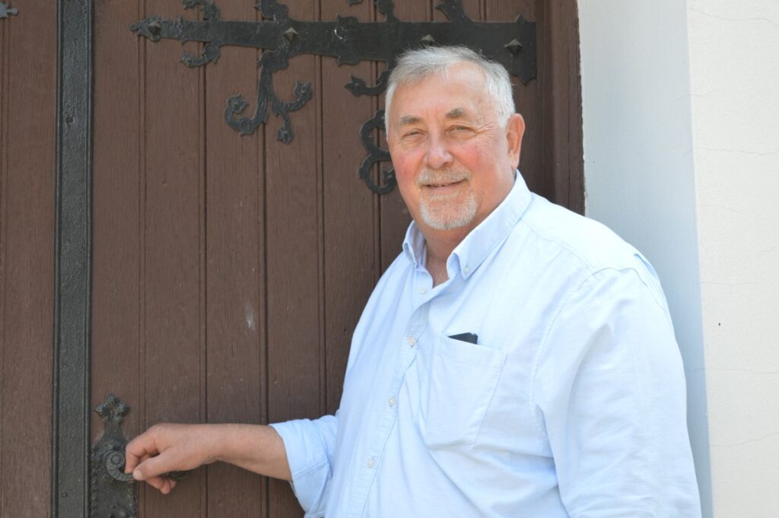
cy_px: 259
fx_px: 1784
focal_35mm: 82
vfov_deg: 16.5
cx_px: 390
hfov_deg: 24.6
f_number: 5.6
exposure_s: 1/125
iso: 320
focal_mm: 55
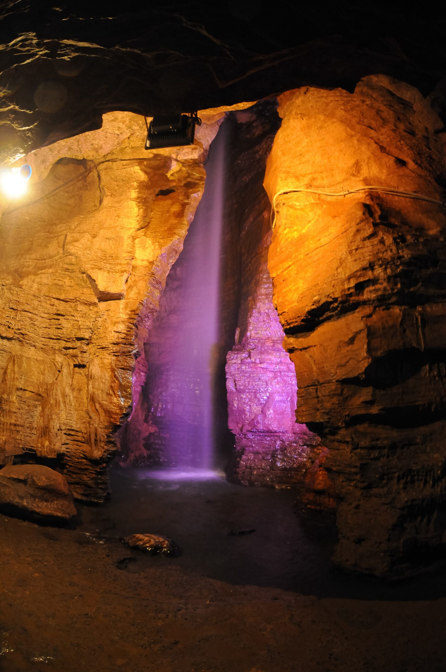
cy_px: 336
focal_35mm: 16
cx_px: 223
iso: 1600
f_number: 5.6
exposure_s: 1/2
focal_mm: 10.5
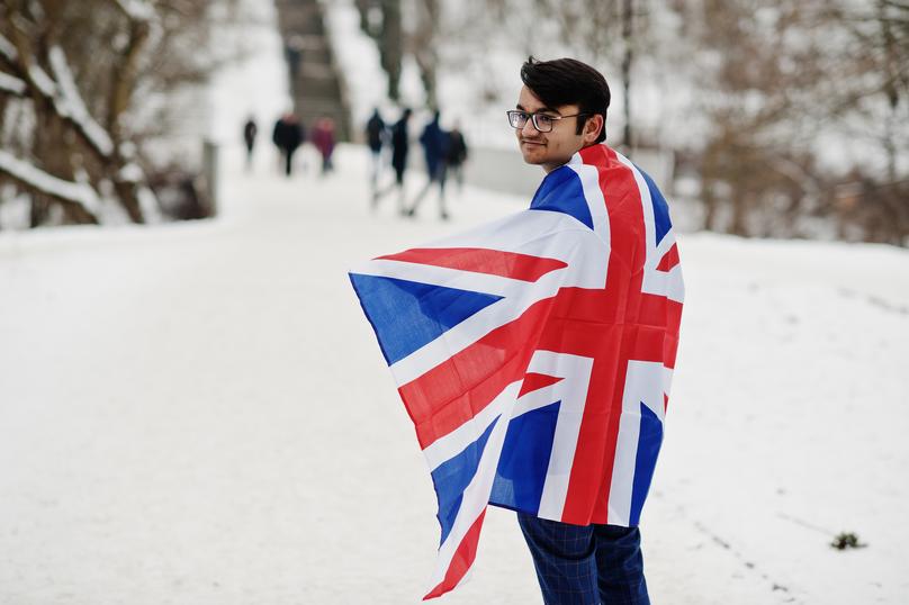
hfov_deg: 23.9
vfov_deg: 16.1
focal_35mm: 85
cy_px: 302
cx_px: 454
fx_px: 2145
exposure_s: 1/2000
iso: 200
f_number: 2.5
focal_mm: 85
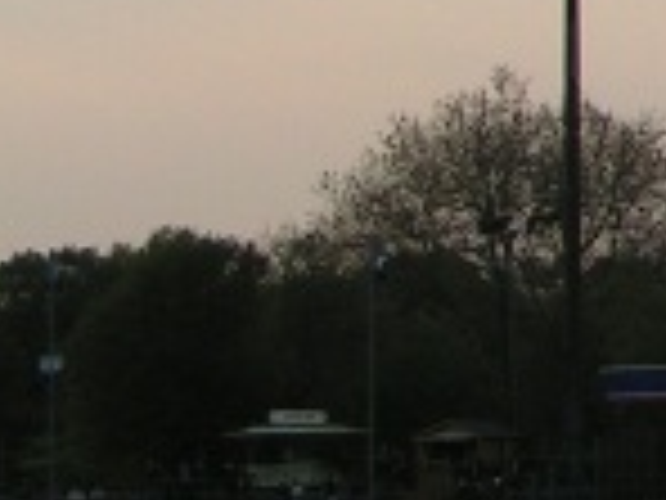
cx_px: 1498
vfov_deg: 7.2
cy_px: -158
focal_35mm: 205
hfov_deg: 8.9
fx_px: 3944
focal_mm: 5.8
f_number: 5.6
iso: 50
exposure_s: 1/320
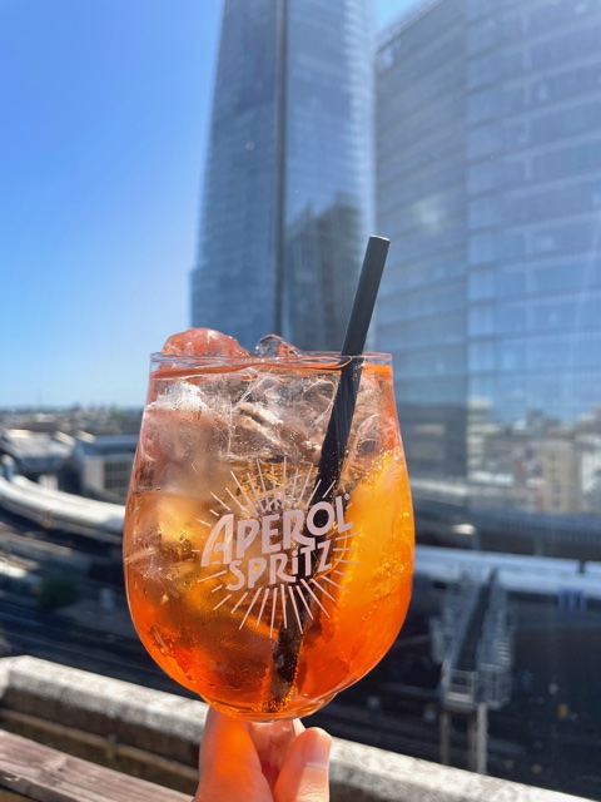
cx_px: 300
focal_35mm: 26
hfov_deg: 53.1
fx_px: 602
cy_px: 401
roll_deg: +0.7
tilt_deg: +1.5
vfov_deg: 67.3
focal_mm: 4.2
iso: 32
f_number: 1.6
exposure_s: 1/2506
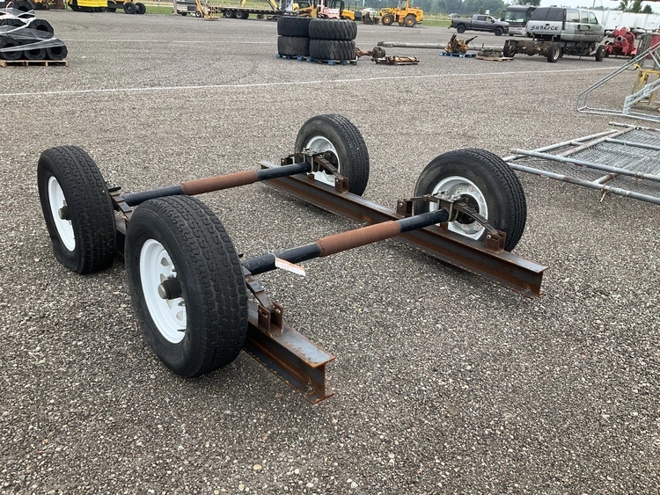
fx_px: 553
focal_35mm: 29
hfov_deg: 61.6
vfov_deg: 48.3
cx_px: 330
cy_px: 248
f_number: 1.8
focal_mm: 3
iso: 25
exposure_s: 1/613
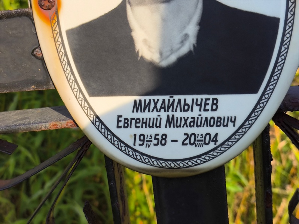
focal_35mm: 50
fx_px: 432
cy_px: 112
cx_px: 150
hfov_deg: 38.2
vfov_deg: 29.1
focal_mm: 4.71
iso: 50
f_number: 1.7
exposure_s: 1/1158
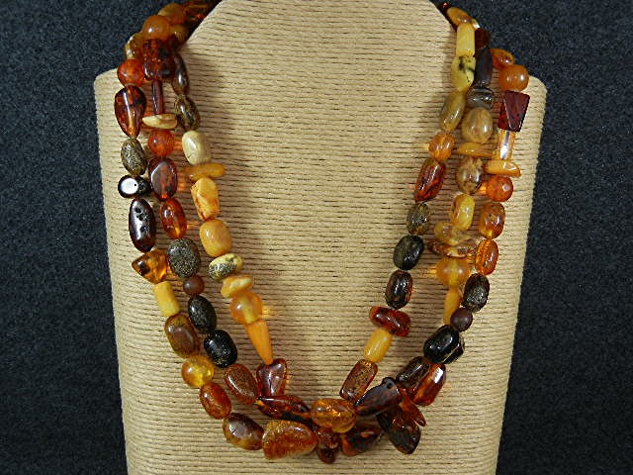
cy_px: 238
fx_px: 823
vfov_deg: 32.2
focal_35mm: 45
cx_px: 316
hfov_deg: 42.1
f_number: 3.8
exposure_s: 1/31.5
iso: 202
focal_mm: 8.1
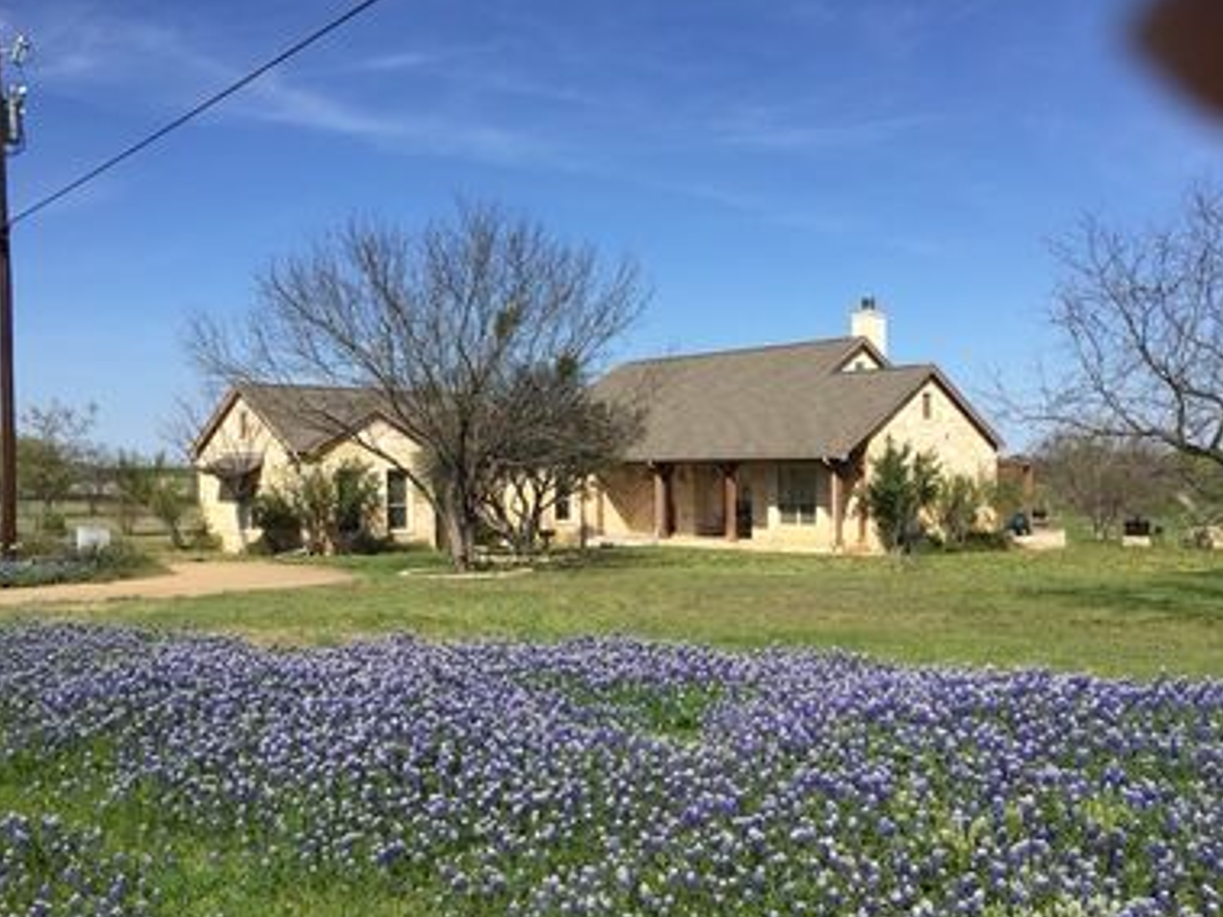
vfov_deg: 42.9
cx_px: 686
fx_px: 1166
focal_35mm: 33
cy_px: 496
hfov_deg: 55.2
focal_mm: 4.15
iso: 32
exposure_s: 1/2198
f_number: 2.2
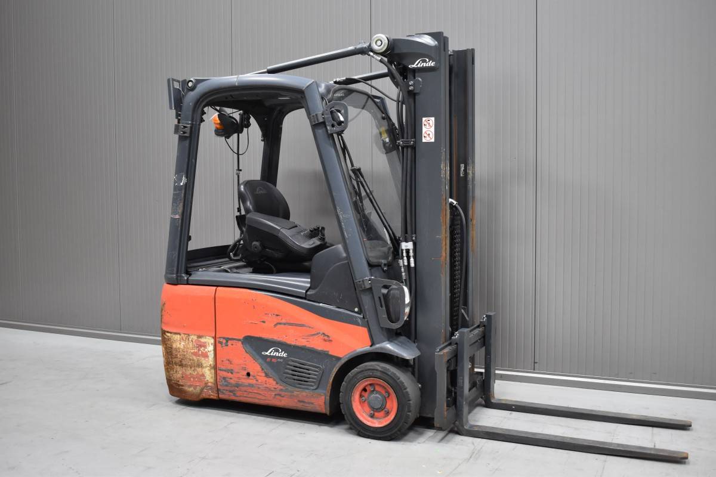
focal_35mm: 38
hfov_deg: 51.3
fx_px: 746
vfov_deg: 35.5
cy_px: 238
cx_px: 358
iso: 1250
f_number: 4.5
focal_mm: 25
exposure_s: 1/40
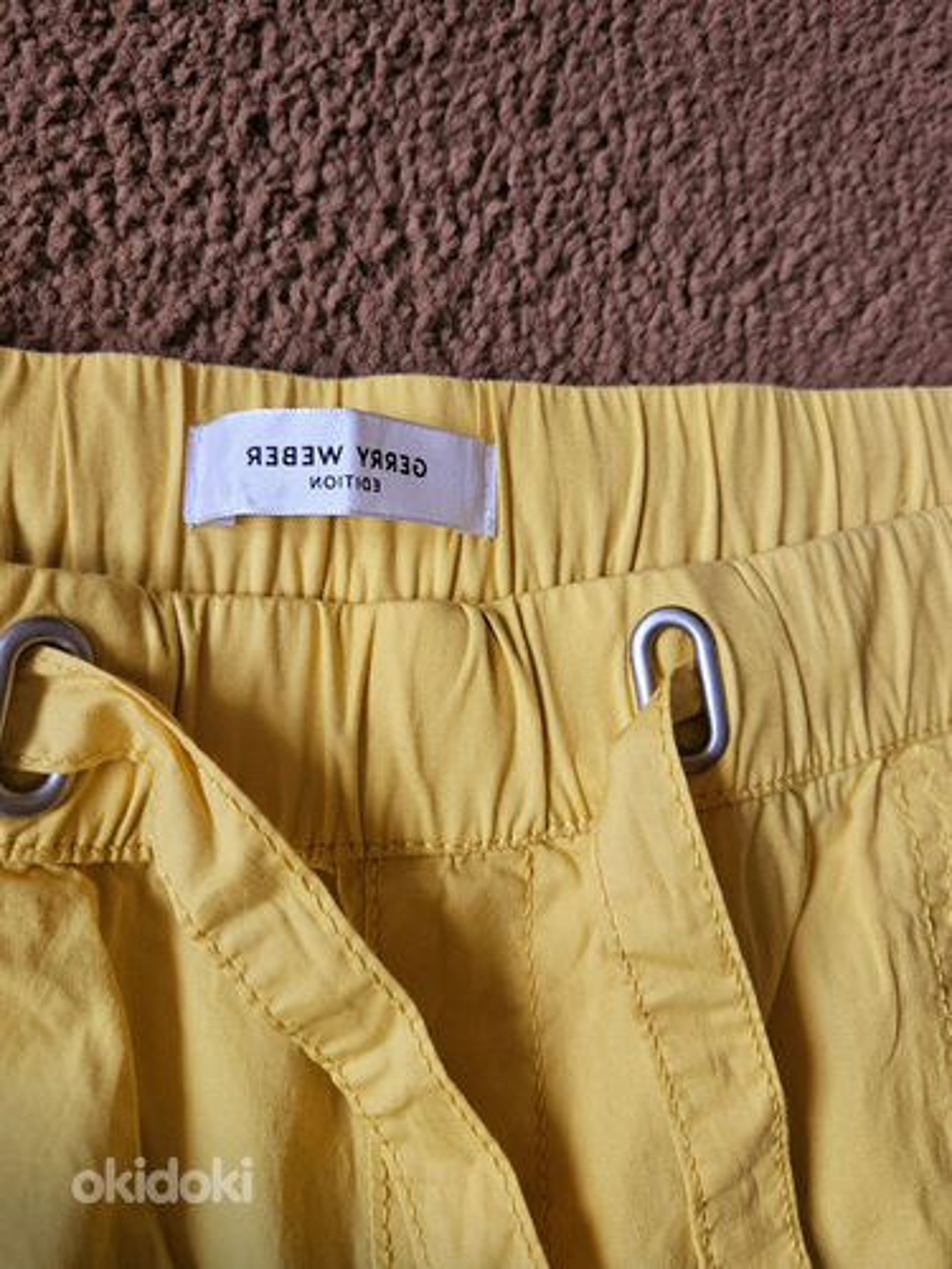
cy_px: 634
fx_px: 843
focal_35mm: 23
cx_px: 476
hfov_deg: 58.9
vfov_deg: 73.9
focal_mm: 5.4
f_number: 1.8
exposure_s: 1/100
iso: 400
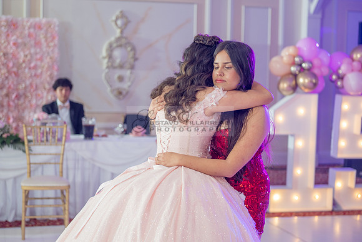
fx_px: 704
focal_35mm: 70
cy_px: 121
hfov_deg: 28.8
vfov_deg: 19.5
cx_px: 181
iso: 400
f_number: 2.8
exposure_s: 1/100
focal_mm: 70
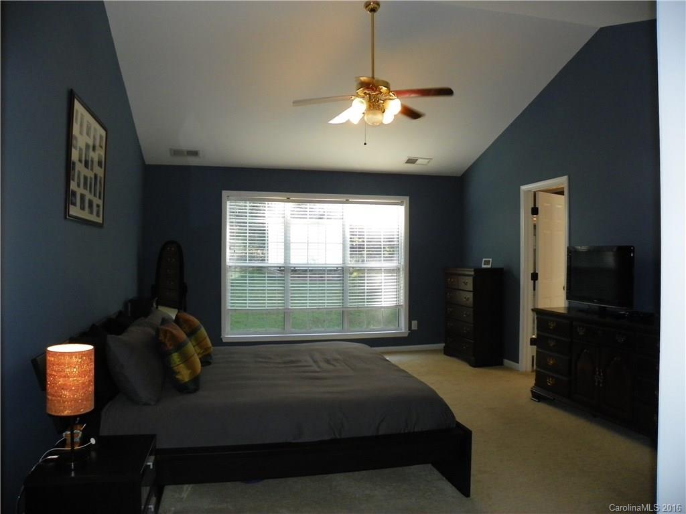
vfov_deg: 53.1
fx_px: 515
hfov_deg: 67.3
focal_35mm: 26
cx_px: 343
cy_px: 257
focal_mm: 4.6
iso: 160
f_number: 2.8
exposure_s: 1/125
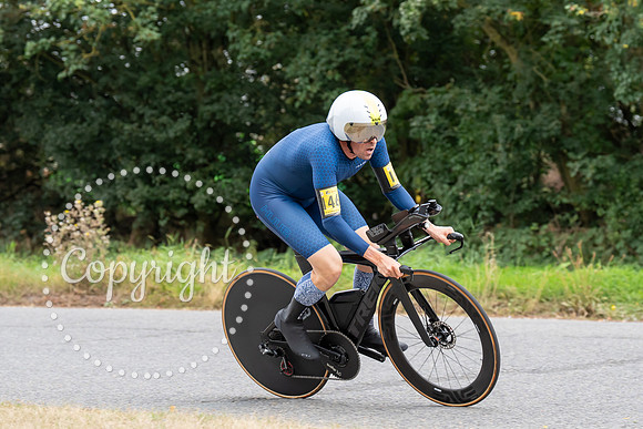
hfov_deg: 15.7
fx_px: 2329
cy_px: 194
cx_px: 369
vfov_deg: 10.5
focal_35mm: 130
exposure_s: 1/1000
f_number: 4
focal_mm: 102
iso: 1250
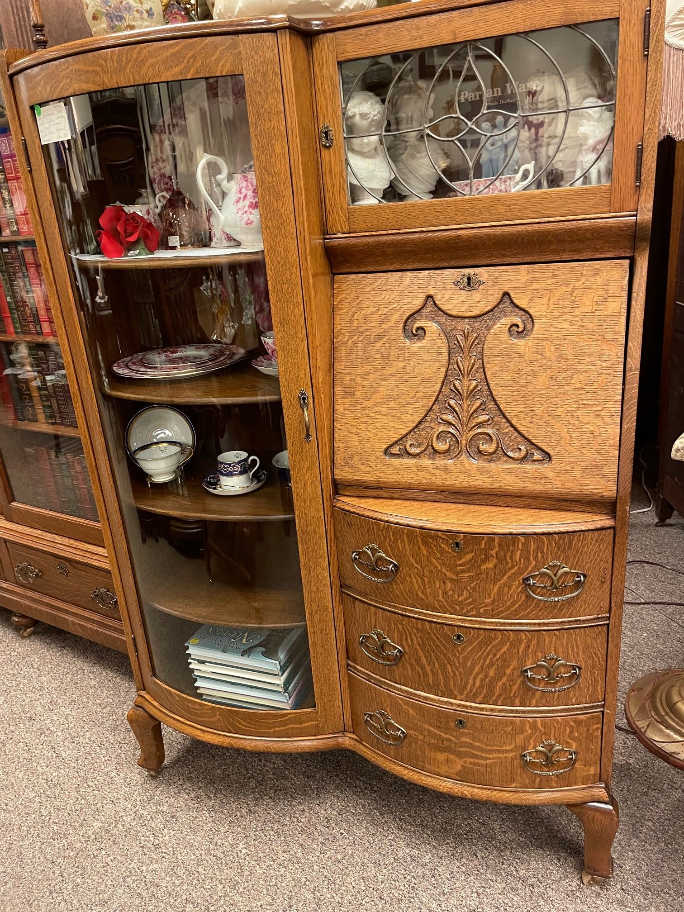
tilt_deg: -19.0
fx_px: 685
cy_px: 456
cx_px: 342
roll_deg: +7.4
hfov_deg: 53.1
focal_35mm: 26
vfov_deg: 67.3
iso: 250
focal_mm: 4.2
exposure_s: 1/60
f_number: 1.6
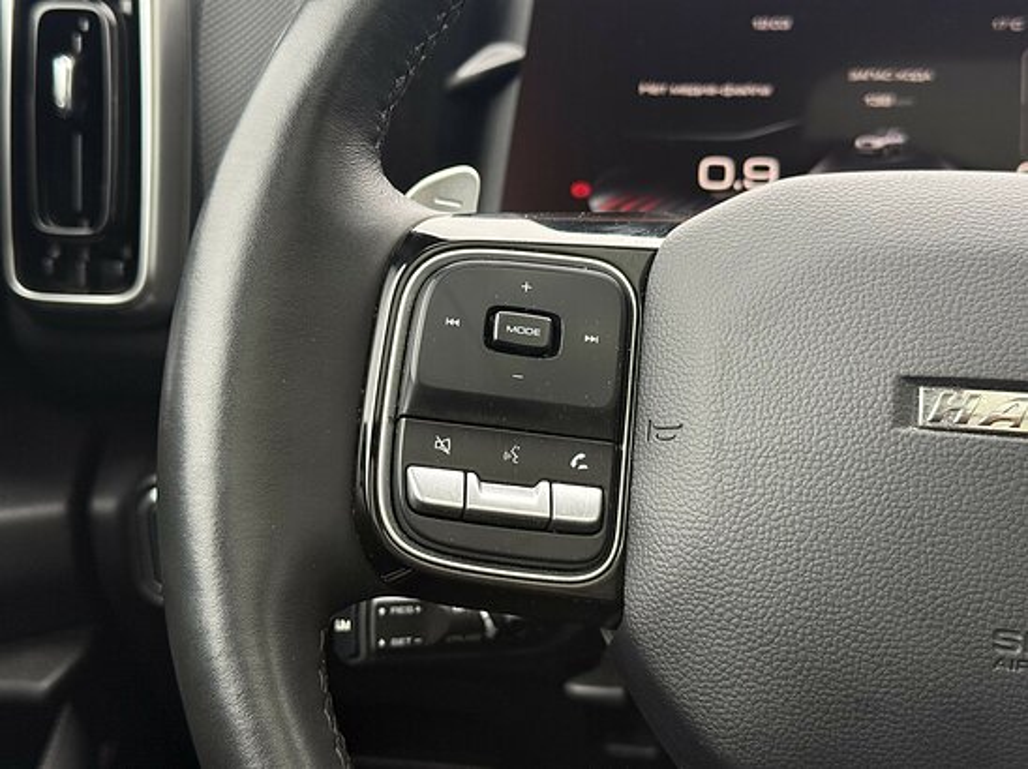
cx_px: 514
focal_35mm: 48
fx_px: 1424
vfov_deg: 30.2
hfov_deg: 39.7
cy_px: 384
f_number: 1.78
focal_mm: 6.76
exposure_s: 1/60
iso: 160
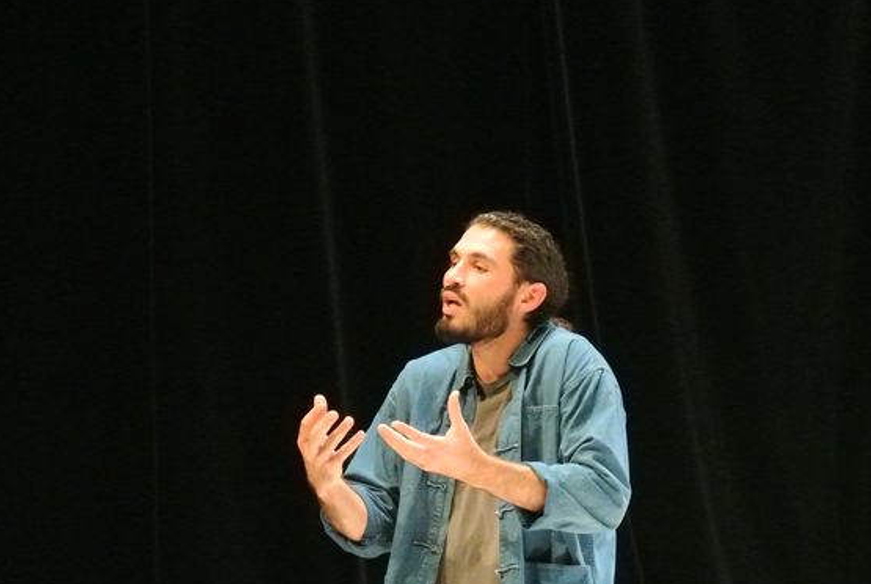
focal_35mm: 199
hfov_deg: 10.3
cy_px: 400
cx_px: 570
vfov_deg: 6.9
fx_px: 4822
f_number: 4.2
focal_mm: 51.2
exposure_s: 1/250
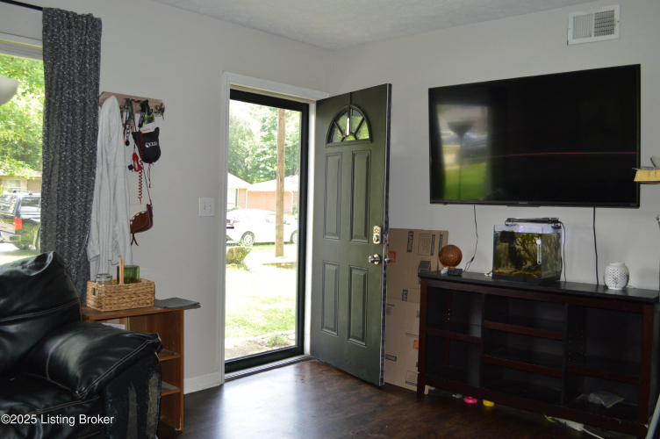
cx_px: 330
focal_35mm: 33
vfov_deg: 39.9
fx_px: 604
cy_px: 220
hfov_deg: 57.3
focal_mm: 22
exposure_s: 1/125
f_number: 4
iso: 400
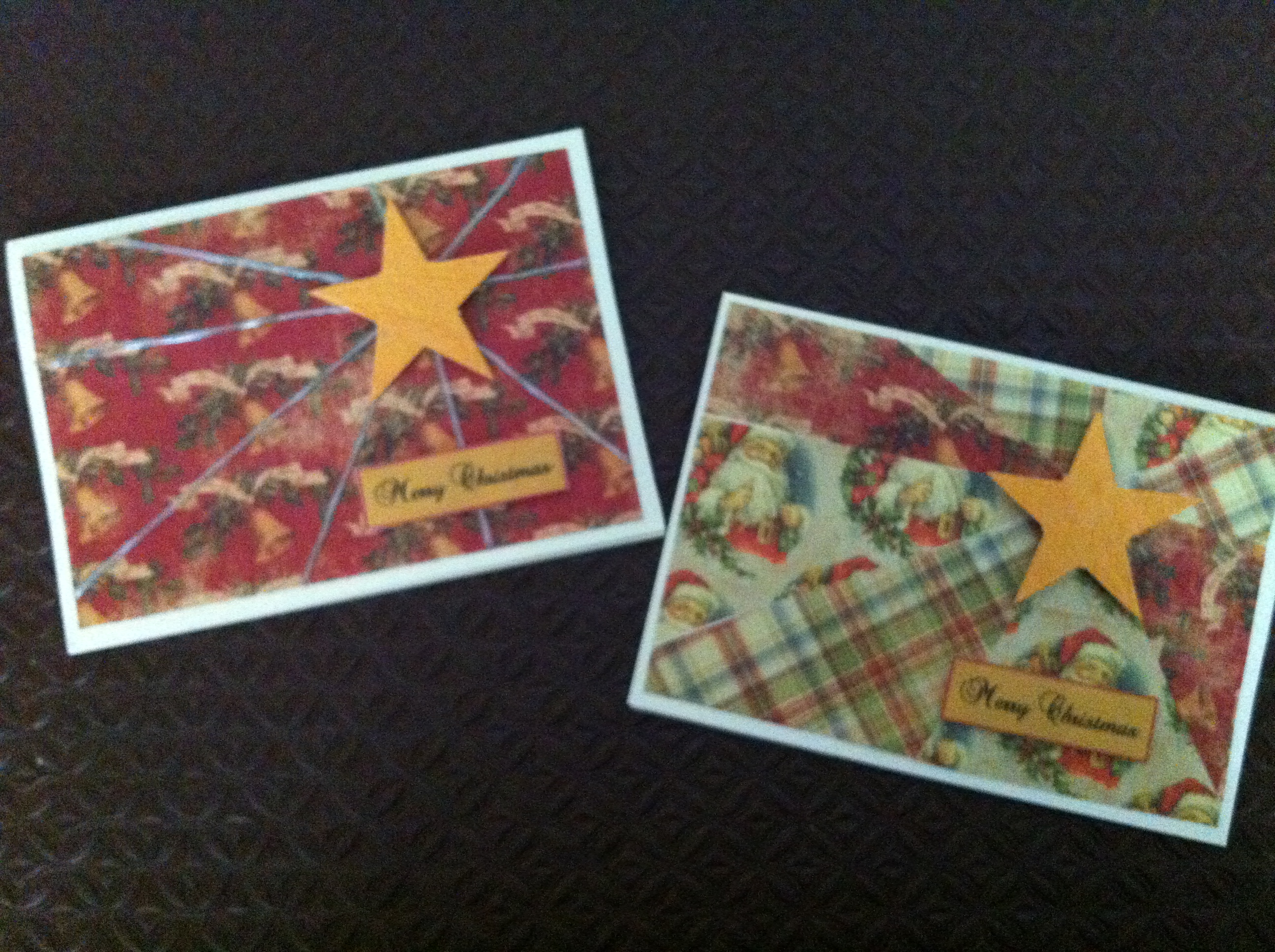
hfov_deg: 52.7
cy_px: 476
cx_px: 638
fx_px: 1287
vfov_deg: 40.6
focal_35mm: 35
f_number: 2.8
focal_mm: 3.85
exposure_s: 1/15
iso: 1000
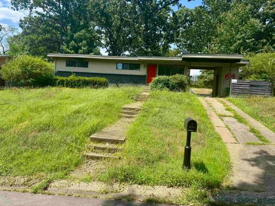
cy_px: 103
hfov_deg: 71.6
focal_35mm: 24
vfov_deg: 56.8
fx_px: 191
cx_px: 138
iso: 80
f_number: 1.78
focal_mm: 6.76
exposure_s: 1/2959
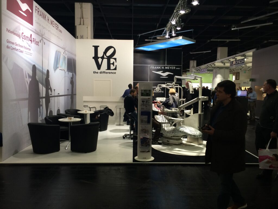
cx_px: 139
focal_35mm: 29
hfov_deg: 61.7
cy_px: 104
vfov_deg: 48.2
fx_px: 233
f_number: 2.2
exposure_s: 1/30
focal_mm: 4.15
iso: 32
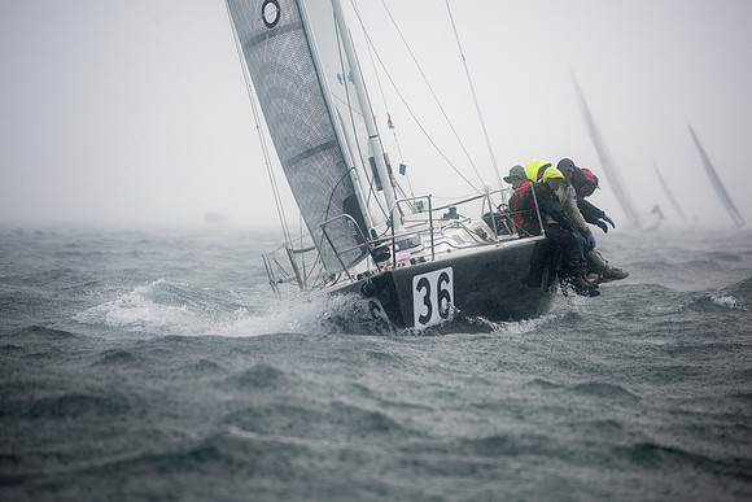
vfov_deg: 6.9
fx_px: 4164
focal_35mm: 199
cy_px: 251
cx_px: 376
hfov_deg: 10.3
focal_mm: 195
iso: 400
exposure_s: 1/640
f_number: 3.5
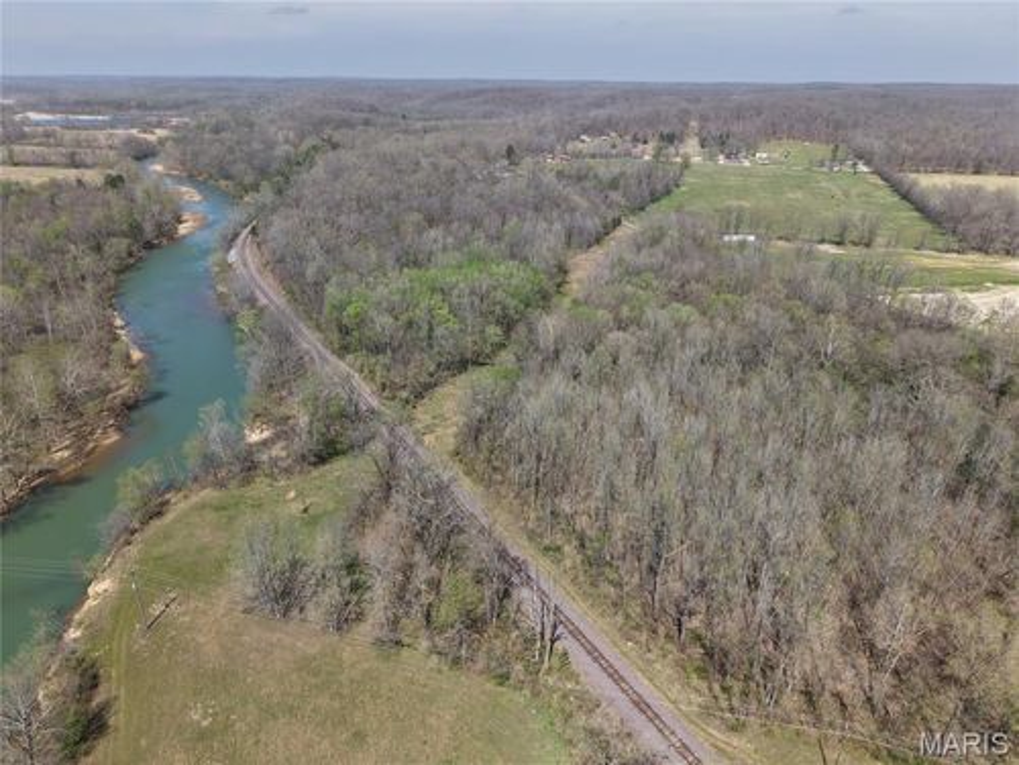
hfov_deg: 71.6
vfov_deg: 56.8
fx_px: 706
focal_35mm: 24
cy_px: 382
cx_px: 510
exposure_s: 1/100
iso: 120
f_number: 1.8
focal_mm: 8.67
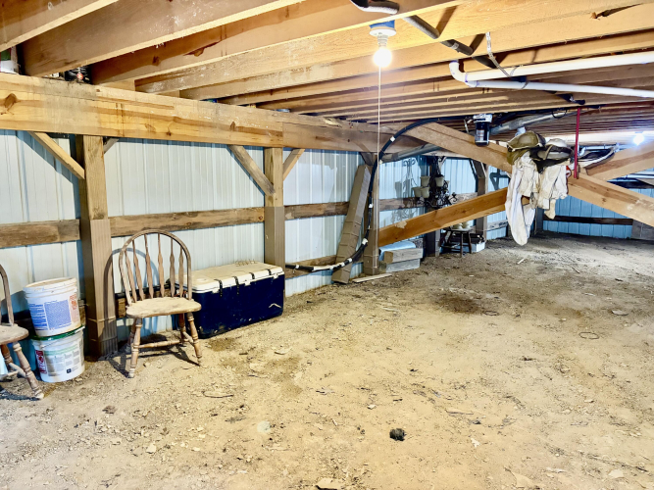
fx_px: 491
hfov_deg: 67.3
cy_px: 245
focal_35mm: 26
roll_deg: +0.6
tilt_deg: -6.7
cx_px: 327
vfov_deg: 53.0
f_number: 1.6
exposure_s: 1/31
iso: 640
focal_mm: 5.96
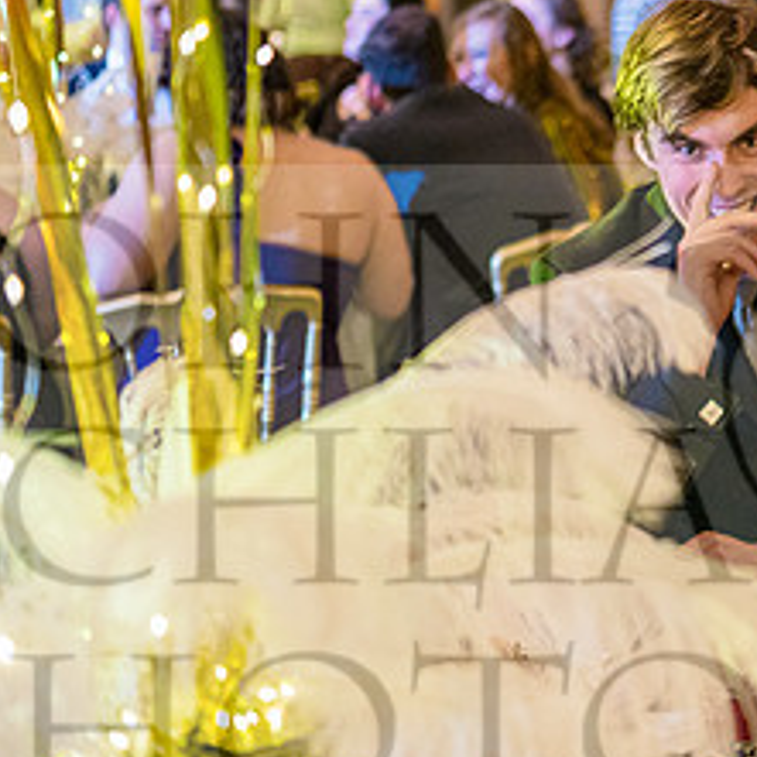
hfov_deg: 21.0
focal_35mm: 78
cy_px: 317
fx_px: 1930
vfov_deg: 22.2
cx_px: 843
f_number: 1.4
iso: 5000
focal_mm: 35
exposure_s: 1/50
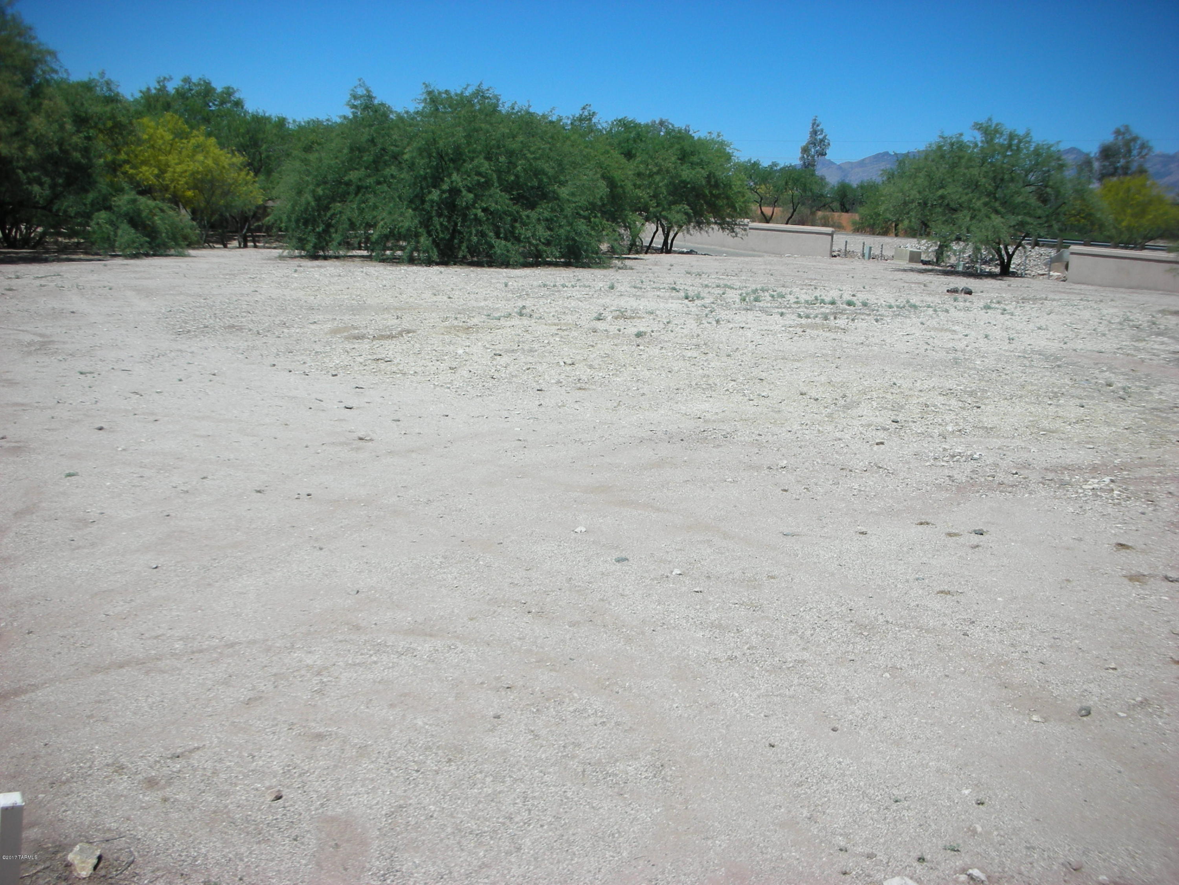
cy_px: 442
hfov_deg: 52.6
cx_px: 590
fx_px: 1192
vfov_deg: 40.7
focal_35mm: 35
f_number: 8.5
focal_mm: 5.8
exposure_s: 1/145
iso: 50
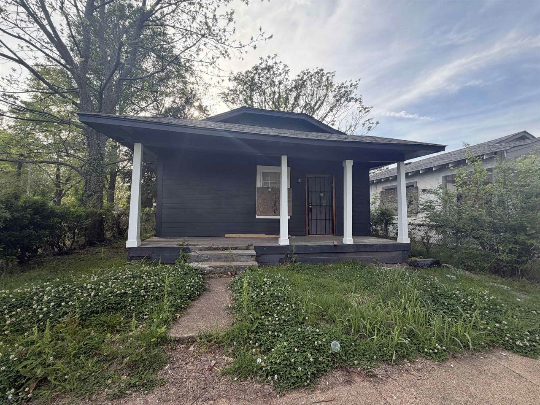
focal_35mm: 14
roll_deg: +0.8
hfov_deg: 102.1
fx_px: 218
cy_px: 202
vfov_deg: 85.7
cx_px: 270
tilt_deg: +3.9
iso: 50
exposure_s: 1/502
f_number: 2.2
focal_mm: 2.22
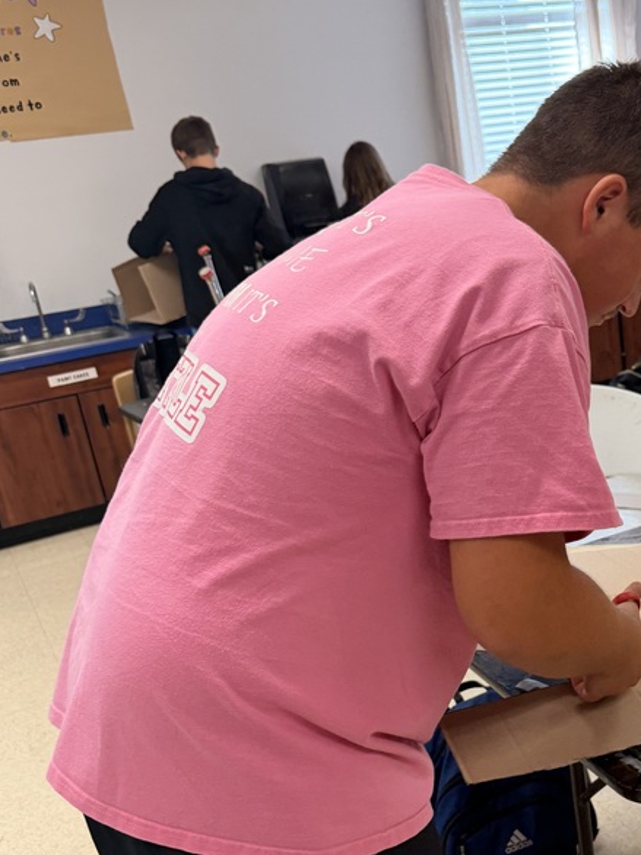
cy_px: 554
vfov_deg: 44.3
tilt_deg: -21.4
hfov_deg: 33.2
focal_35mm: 42
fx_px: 1037
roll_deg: +7.9
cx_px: 531
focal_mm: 6.76
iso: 200
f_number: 1.78
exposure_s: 1/120
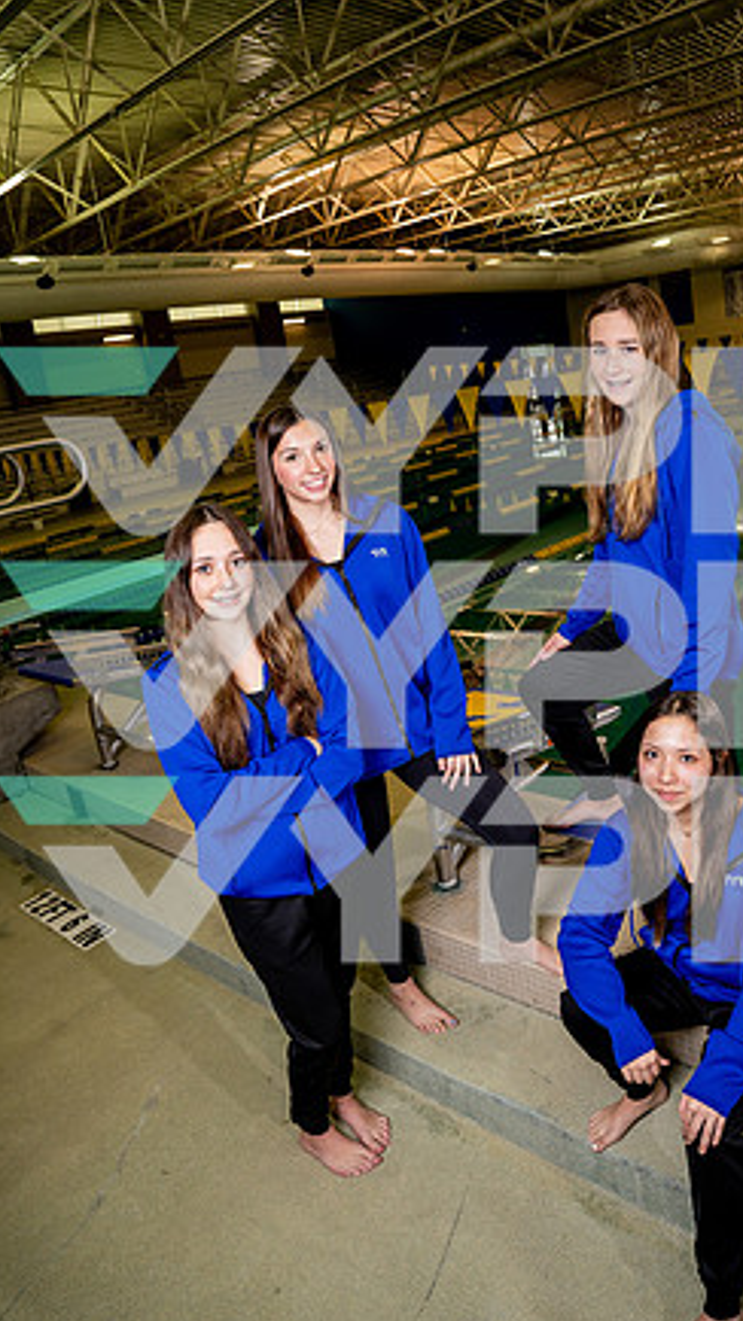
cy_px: 657
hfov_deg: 45.7
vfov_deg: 74.1
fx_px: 876
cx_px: 451
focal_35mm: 25
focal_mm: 23
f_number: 4
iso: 400
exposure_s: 1/200
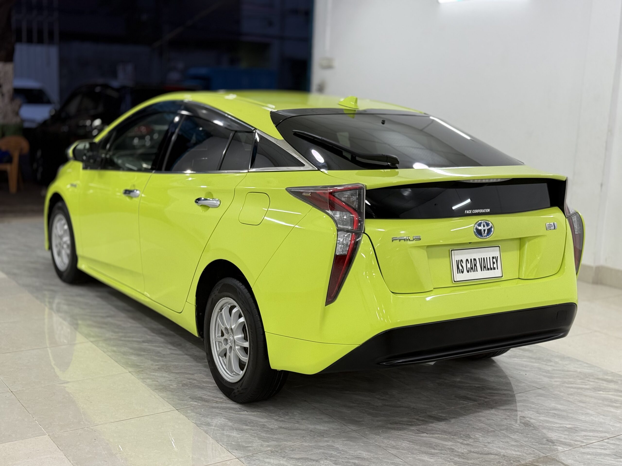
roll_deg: -1.9
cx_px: 311
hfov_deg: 39.7
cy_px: 233
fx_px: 862
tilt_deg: -10.4
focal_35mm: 48
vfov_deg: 30.3
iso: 50
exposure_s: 1/121
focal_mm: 6.76
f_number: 1.78
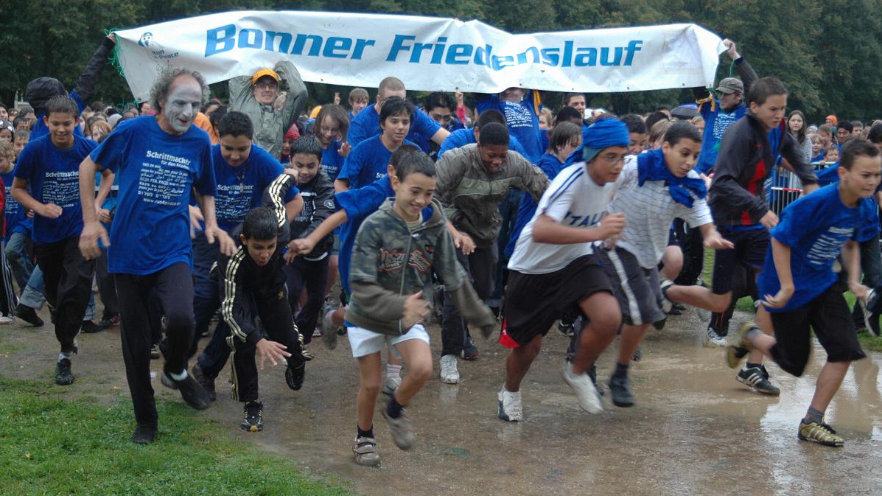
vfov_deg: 20.0
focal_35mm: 60
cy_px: 243
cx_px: 443
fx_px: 1403
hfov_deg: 34.9
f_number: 3.5
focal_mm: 38
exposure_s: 1/200
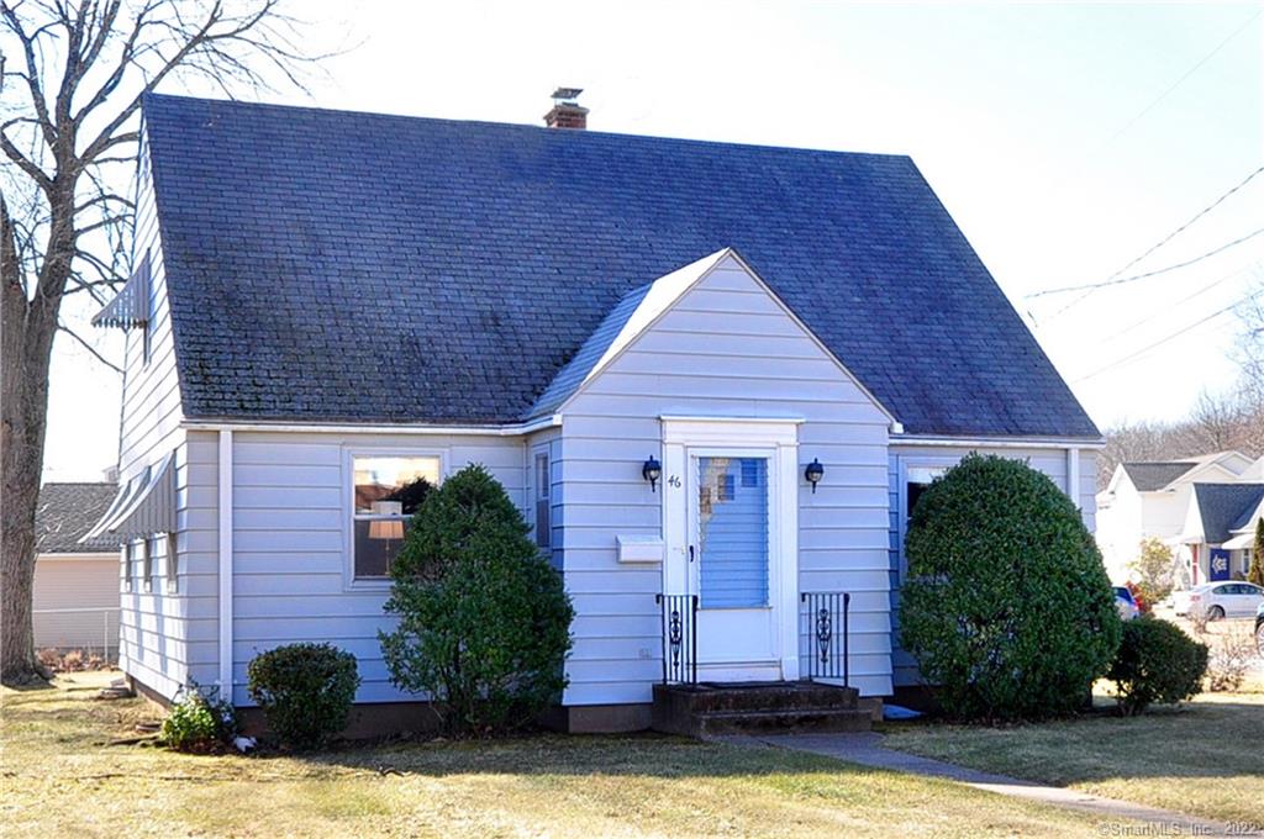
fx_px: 1052
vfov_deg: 43.5
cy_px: 420
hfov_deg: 62.0
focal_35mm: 30
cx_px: 632
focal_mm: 20
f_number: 8
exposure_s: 1/125
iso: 250
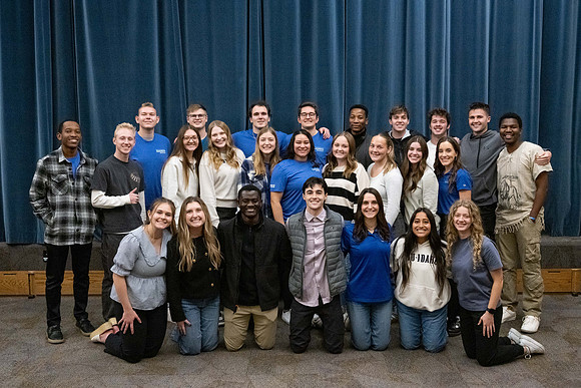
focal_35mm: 40
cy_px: 197
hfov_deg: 48.0
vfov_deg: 33.2
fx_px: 651
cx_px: 315
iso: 6400
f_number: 6.3
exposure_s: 1/320
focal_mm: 36
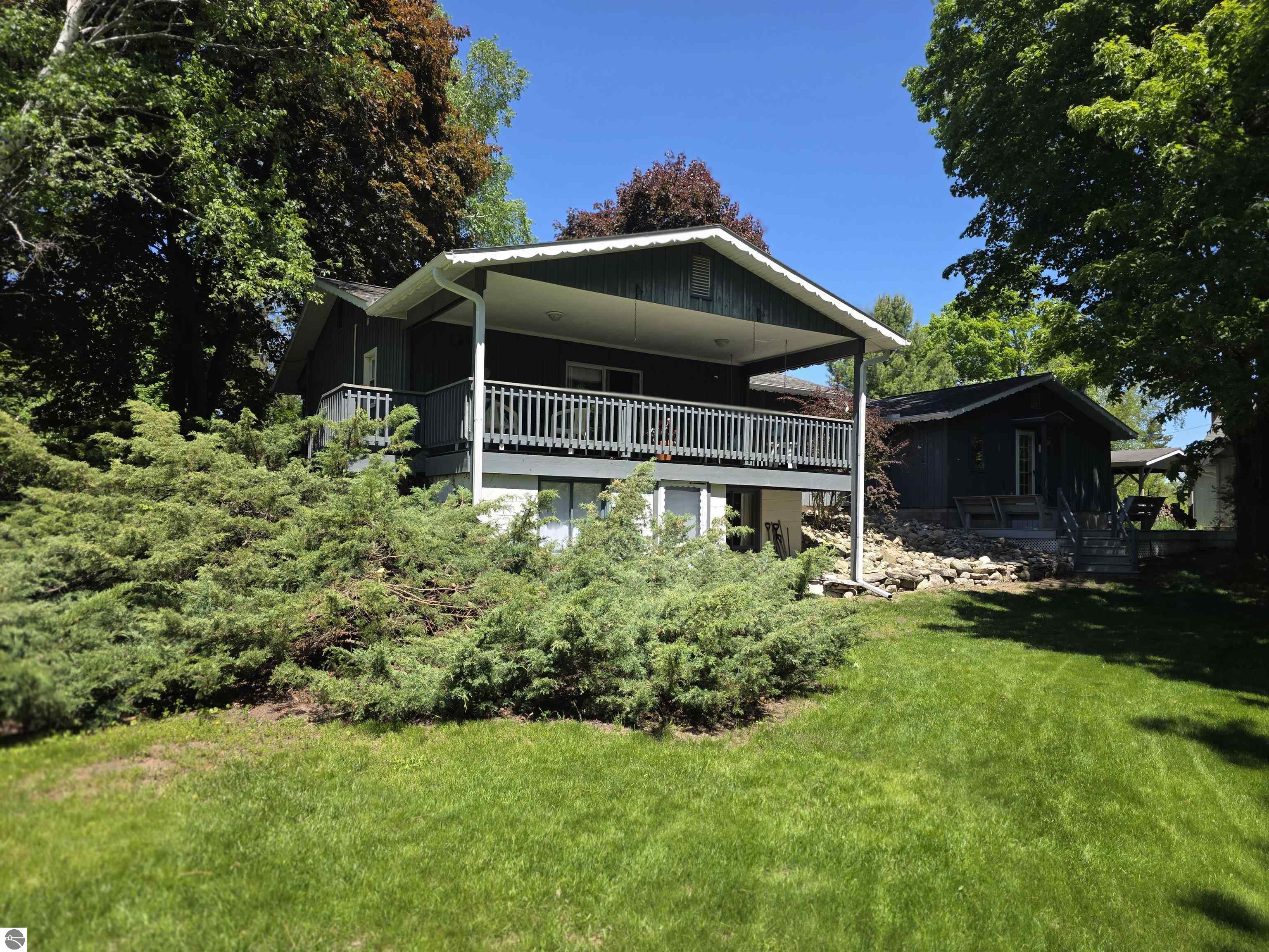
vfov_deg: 58.9
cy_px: 476
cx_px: 634
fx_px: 843
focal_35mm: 23
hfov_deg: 73.9
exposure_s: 1/2890
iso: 80
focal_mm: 6.3
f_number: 1.7
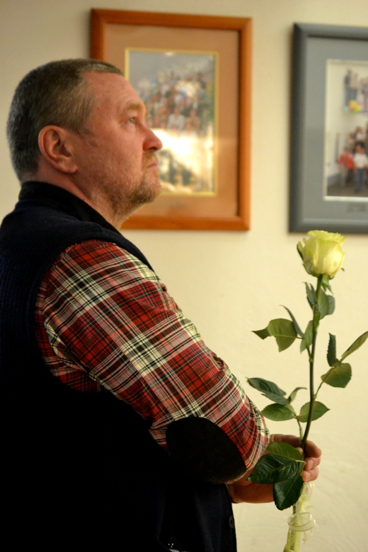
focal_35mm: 82
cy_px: 276
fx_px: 1264
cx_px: 184
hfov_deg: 16.6
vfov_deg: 24.6
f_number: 4
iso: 3200
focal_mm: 55
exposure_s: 1/50
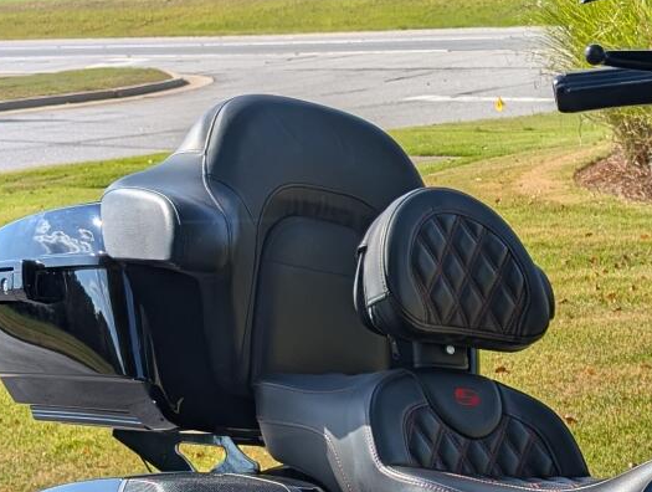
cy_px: 590
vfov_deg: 15.7
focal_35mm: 91
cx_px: 944
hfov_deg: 19.1
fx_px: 1718
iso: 19
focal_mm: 6.9
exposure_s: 1/1018
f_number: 1.68
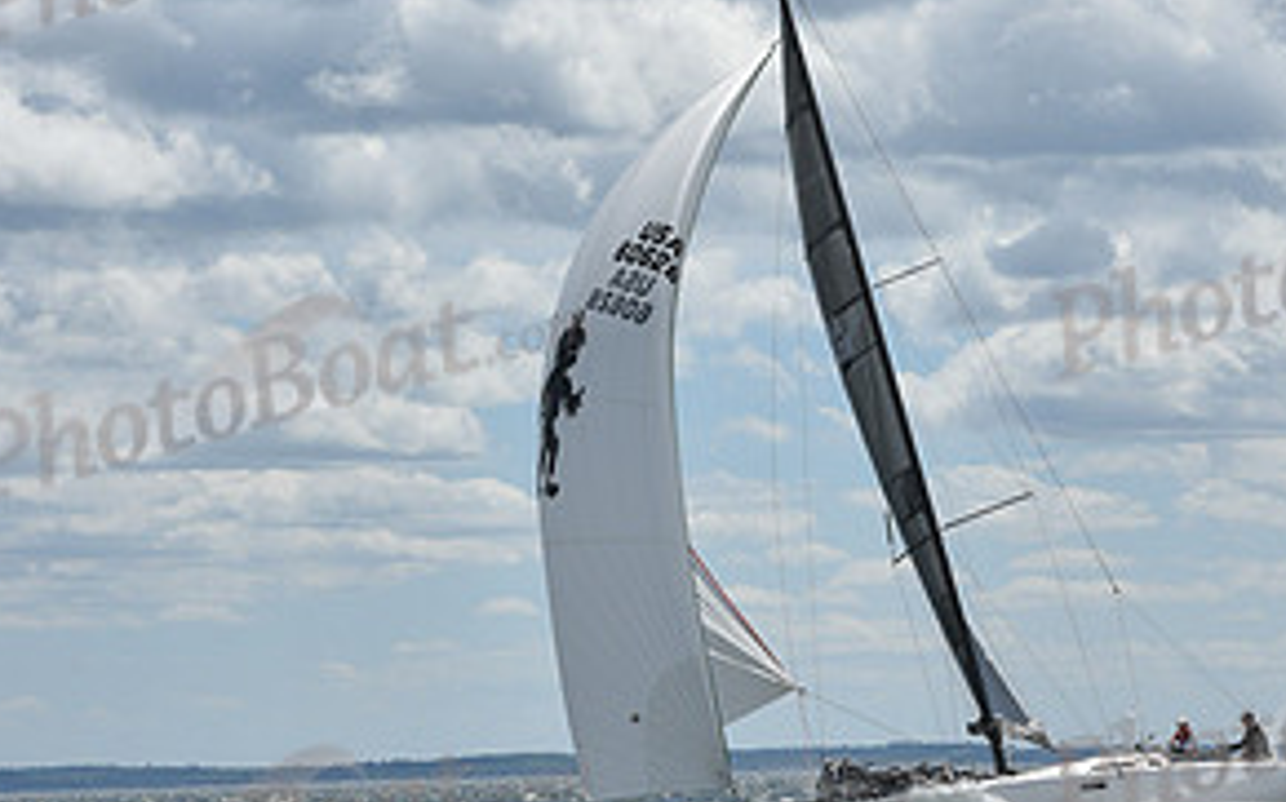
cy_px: 97
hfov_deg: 10.3
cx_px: 823
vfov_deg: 6.4
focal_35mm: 204
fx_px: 7147
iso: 320
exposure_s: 1/1600
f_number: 9
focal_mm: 100
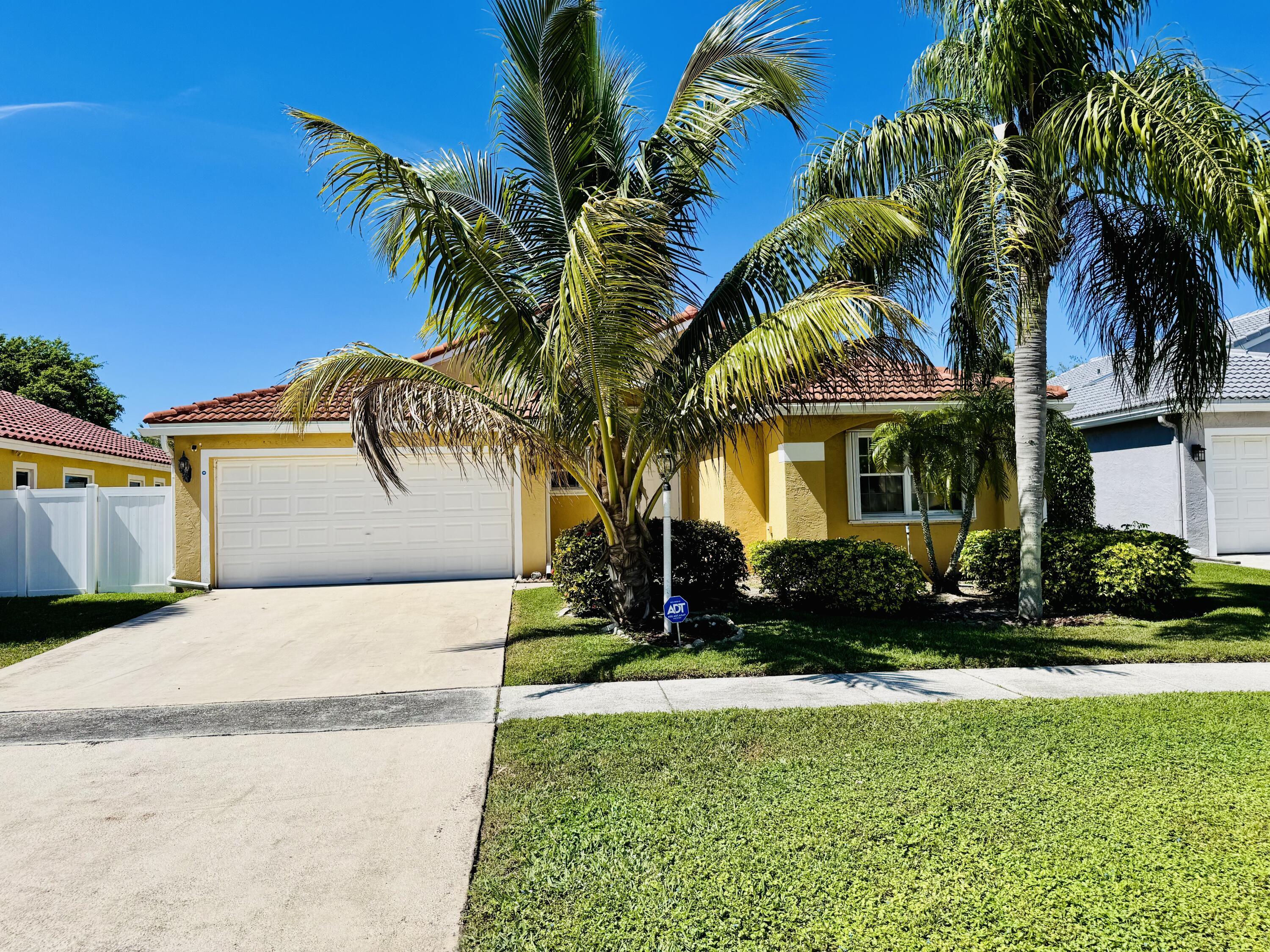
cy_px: 476
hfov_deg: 71.6
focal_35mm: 24
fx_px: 881
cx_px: 635
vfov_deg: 56.8
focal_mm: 6.76
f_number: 1.78
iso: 80
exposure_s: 1/5348
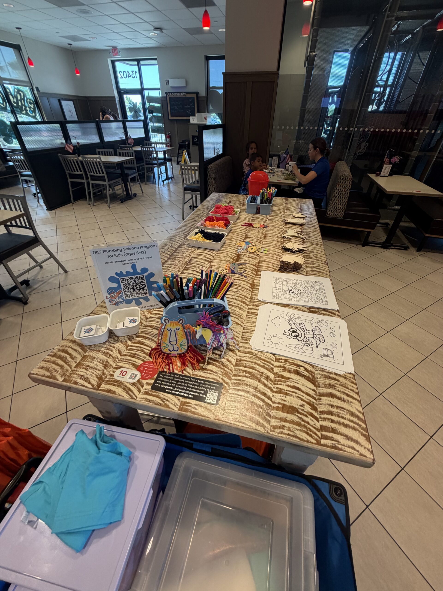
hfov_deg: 85.7
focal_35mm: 14
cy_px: 296
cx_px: 222
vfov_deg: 102.1
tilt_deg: -39.5
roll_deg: -0.2
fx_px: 239
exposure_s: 1/120
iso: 160
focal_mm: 2.22
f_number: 2.2
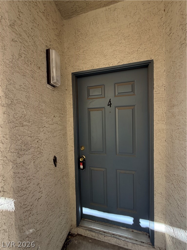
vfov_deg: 102.1
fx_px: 101
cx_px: 94
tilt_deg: -1.8
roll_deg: +0.9
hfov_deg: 85.7
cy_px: 125
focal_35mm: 14
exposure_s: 1/124
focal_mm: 2.22
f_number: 2.2
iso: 40
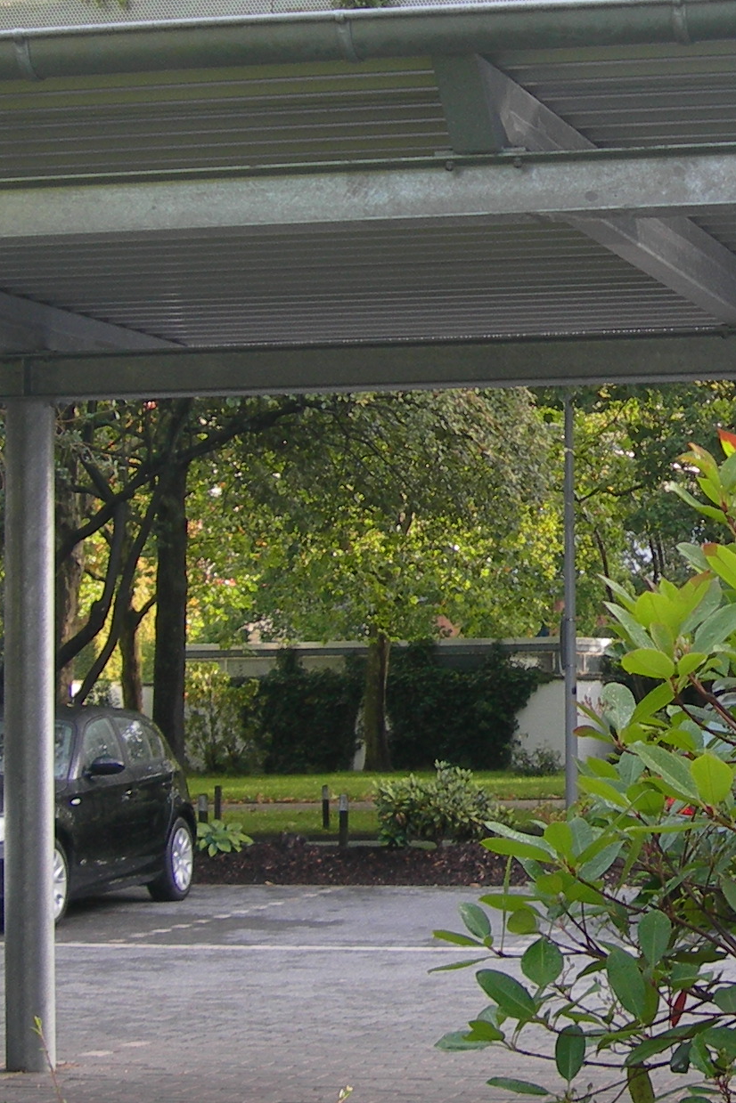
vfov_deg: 20.8
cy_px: 469
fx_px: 3005
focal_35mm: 98
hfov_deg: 13.7
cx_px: 763
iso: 50
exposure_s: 1/92
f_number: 2.8
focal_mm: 7.8
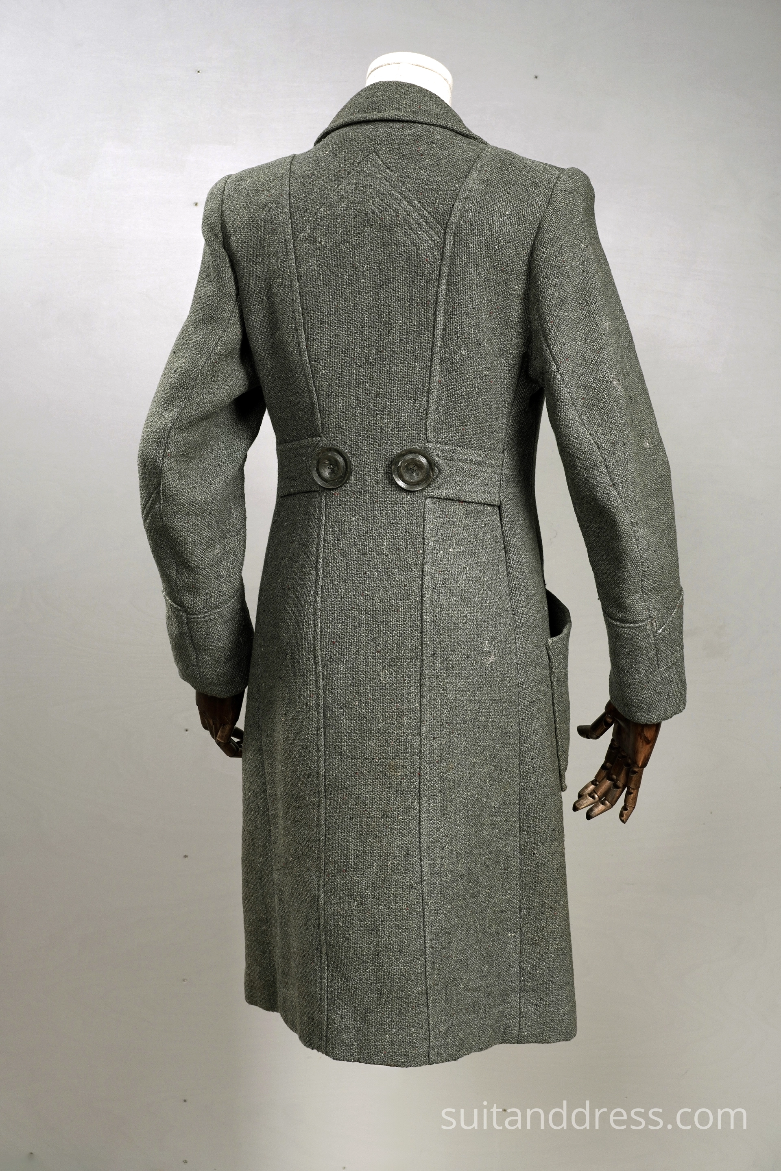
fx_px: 1562
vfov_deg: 41.1
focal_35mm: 48
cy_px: 586
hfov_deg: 28.1
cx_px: 390
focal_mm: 32
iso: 250
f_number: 8
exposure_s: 1/20
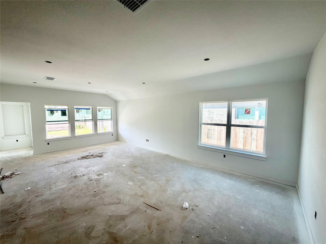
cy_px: 122
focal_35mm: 14
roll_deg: +0.3
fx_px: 132
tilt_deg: -4.5
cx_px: 163
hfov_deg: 102.1
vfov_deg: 85.7
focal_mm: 2.22
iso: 64
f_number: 2.2
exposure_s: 1/133
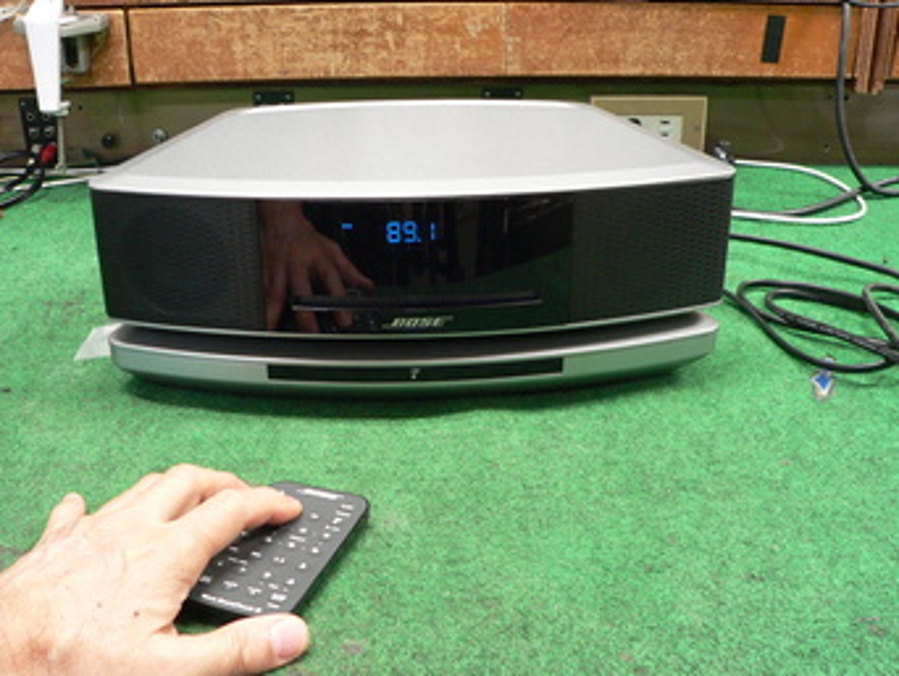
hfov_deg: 46.8
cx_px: 442
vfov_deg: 36.0
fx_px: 1040
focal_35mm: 40
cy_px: 320
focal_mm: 6
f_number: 2.8
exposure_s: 1/8
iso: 200
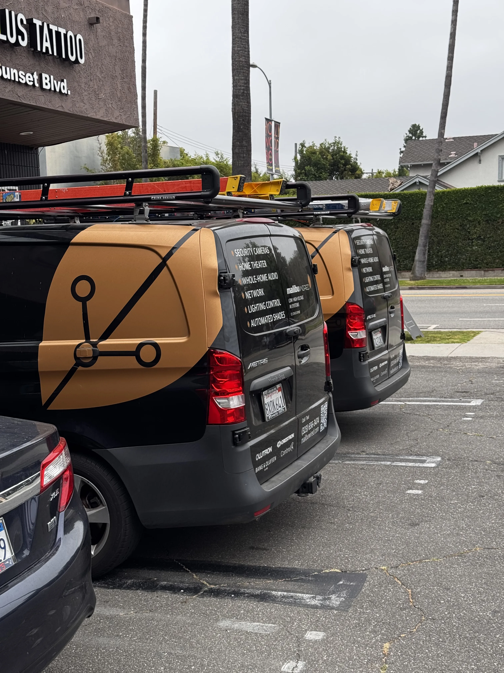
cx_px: 252
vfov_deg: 39.7
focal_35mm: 48
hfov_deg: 30.3
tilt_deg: -5.7
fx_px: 932
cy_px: 336
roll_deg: +3.5
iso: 64
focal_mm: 6.76
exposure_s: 1/609
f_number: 1.78
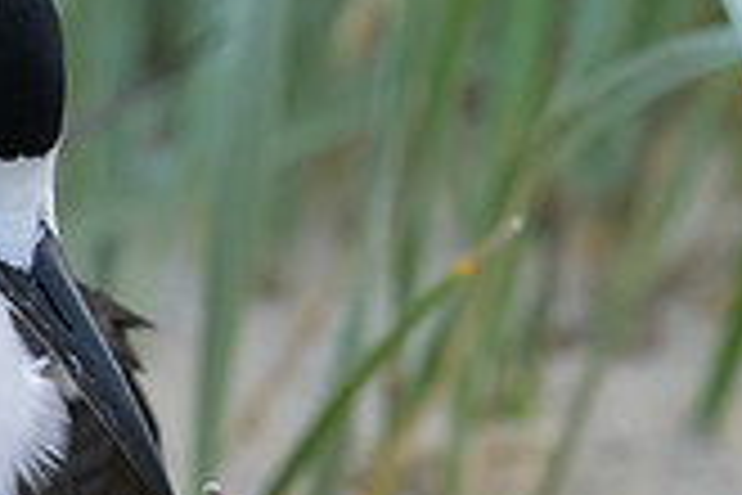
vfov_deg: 0.6
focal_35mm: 2443
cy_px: 667
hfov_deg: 0.8
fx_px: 50349
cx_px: 172
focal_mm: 400
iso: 1800
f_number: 4
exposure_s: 1/500
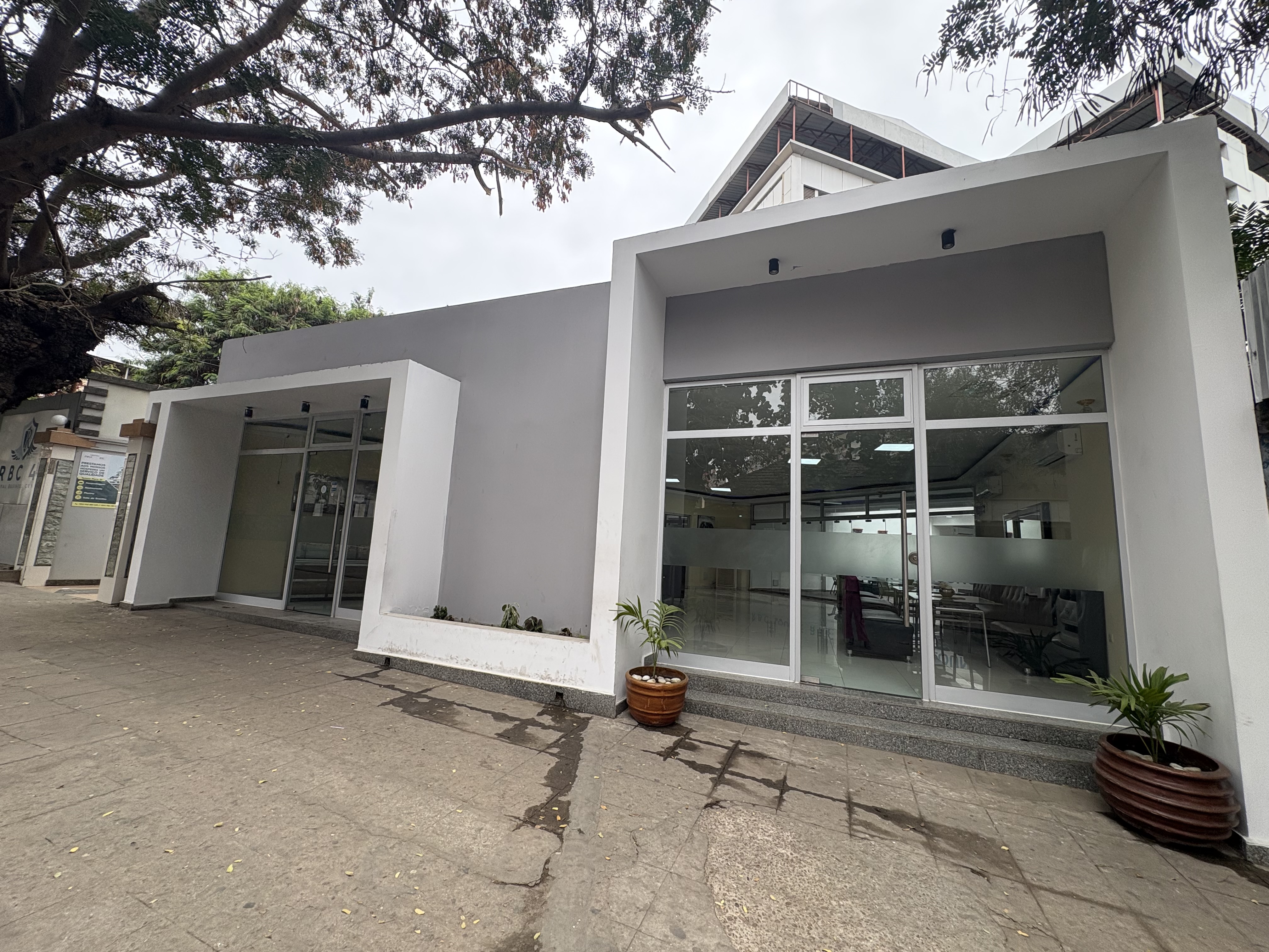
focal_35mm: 14
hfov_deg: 102.1
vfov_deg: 85.7
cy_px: 476
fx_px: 513
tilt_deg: +9.0
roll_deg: -3.1
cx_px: 634
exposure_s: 1/518
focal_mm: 2.22
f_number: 2.2
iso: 64
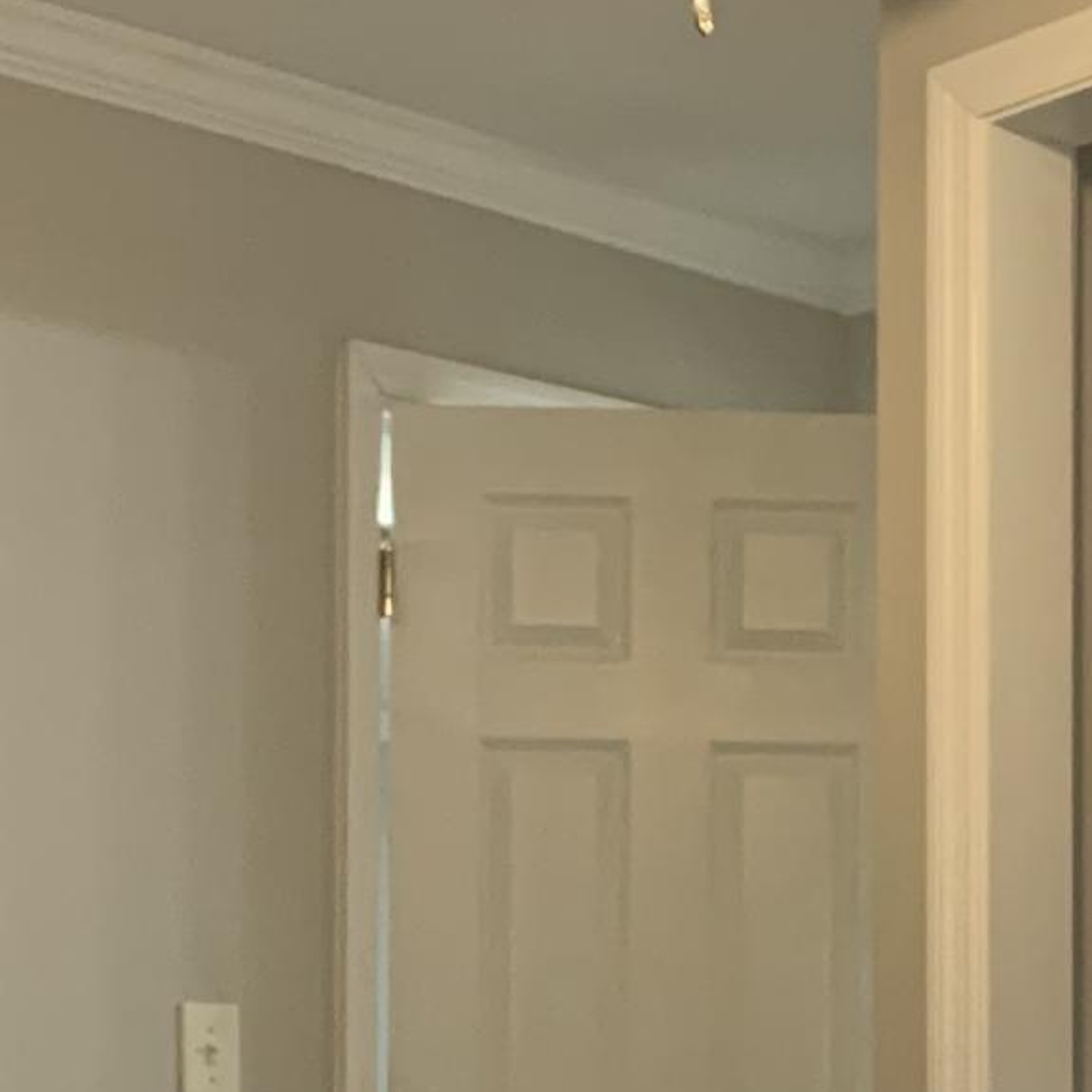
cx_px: 843
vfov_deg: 14.1
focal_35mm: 120
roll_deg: -0.2
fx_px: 4283
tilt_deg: -0.7
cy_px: 1309
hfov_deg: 14.5
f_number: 1.8
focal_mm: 4.25
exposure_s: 1/60
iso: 320
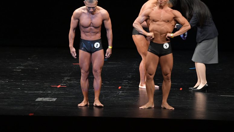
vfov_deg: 4.8
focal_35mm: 252
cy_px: 54
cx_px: 117
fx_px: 1564
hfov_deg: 8.6
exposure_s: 1/400
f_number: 5.6
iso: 3200
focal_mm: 160
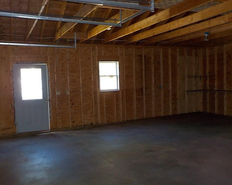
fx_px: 220
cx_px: 110
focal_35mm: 32
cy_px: 92
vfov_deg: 45.8
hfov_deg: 55.6
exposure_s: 1/30
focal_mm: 4.1
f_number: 3.3
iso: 250
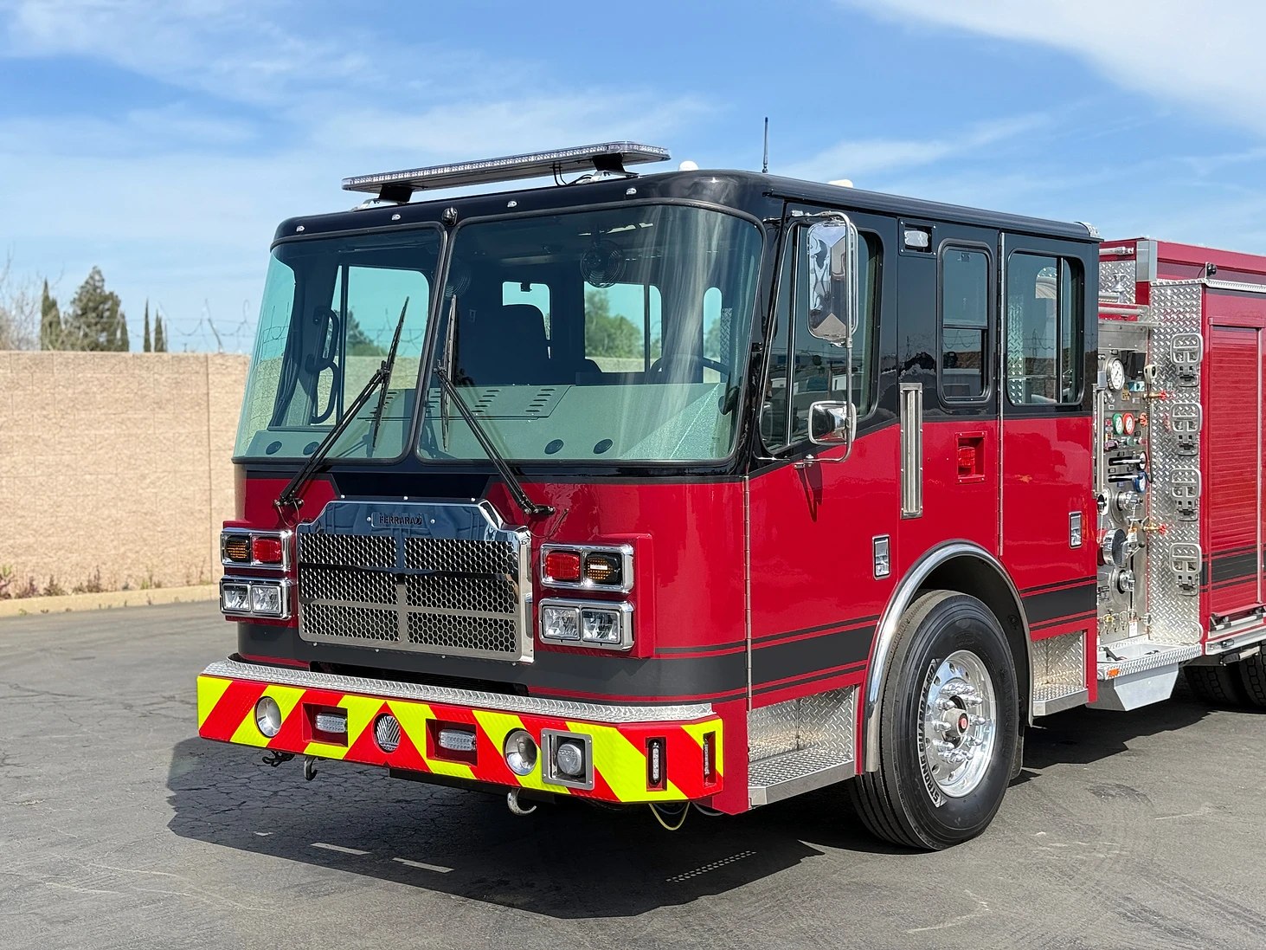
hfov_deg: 39.7
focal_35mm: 48
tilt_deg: -1.1
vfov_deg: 30.3
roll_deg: +0.6
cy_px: 475
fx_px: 1755
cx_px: 633
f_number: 1.78
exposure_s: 1/2577
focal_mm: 6.76
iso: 100
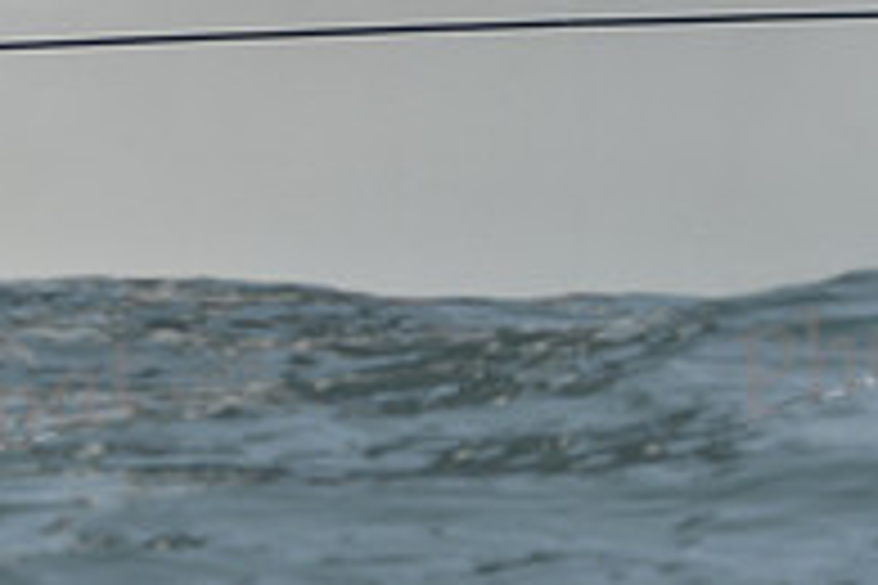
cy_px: 133
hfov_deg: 2.8
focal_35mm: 744
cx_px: 504
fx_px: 18144
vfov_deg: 1.8
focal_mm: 250
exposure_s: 1/1000
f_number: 9
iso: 280
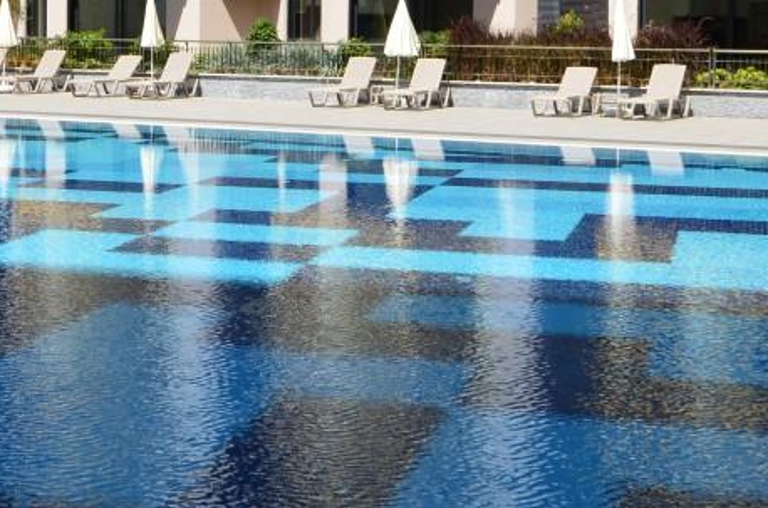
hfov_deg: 26.6
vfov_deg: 17.6
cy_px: 54
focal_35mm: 76
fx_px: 1617
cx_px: 297
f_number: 10
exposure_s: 1/320
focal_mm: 20
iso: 200
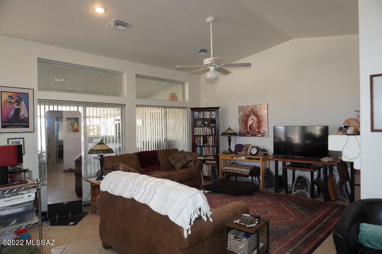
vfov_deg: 53.1
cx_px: 191
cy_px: 127
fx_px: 254
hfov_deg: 73.8
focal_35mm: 24
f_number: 4
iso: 1250
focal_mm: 16
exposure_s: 1/160
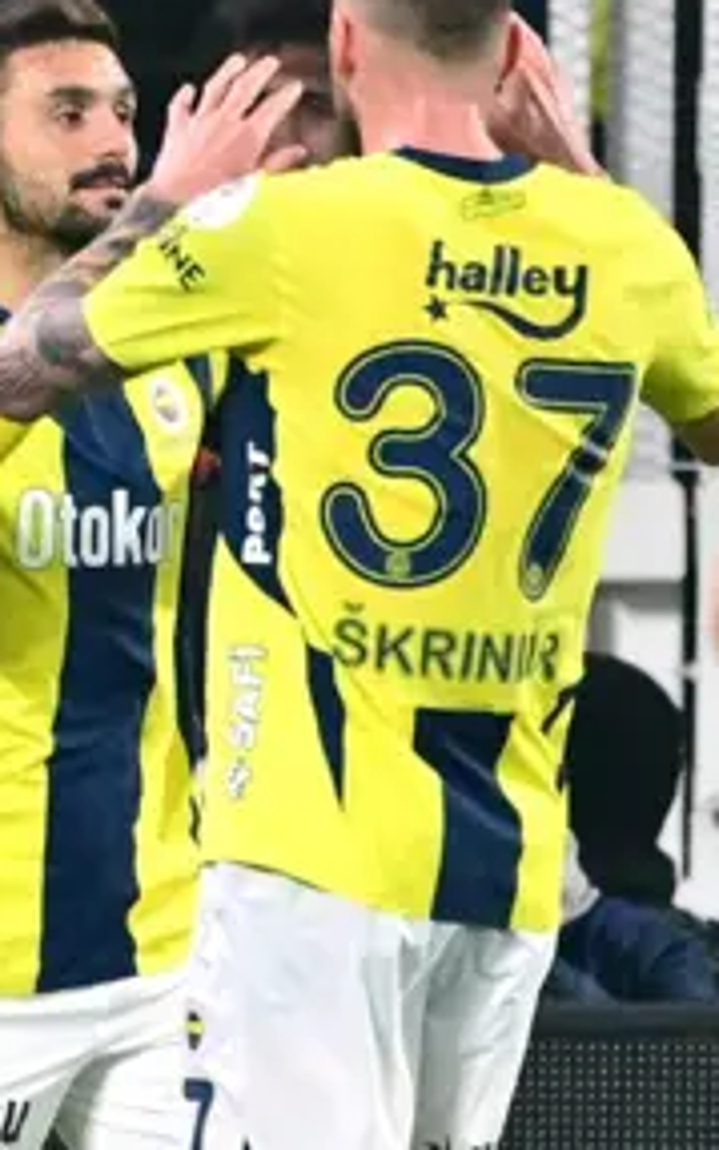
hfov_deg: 0.7
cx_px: -293
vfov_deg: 1.1
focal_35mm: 1882
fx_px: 58945
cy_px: 848
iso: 2500
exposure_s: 1/2500
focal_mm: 400
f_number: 2.8
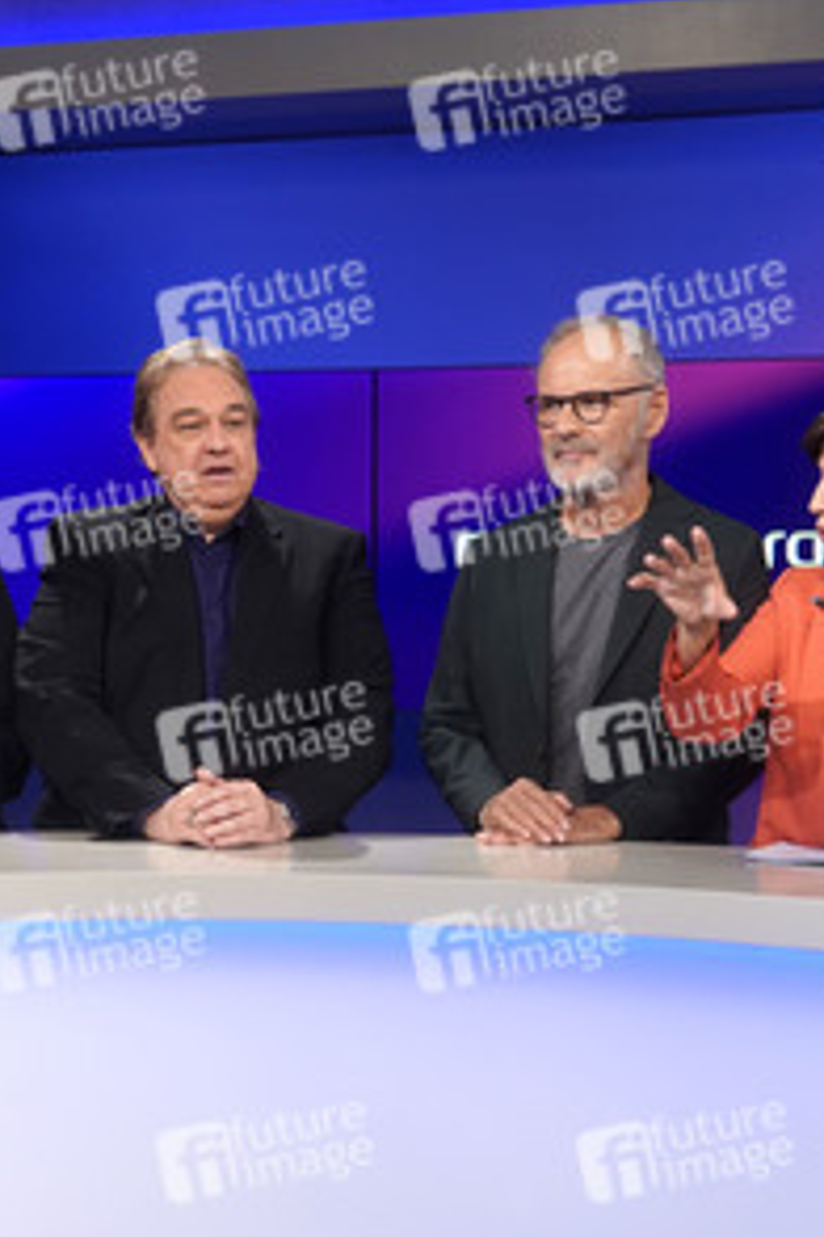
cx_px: 153
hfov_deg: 19.5
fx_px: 2369
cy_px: 627
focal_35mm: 69
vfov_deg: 29.2
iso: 640
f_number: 2.5
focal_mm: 30
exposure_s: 1/200
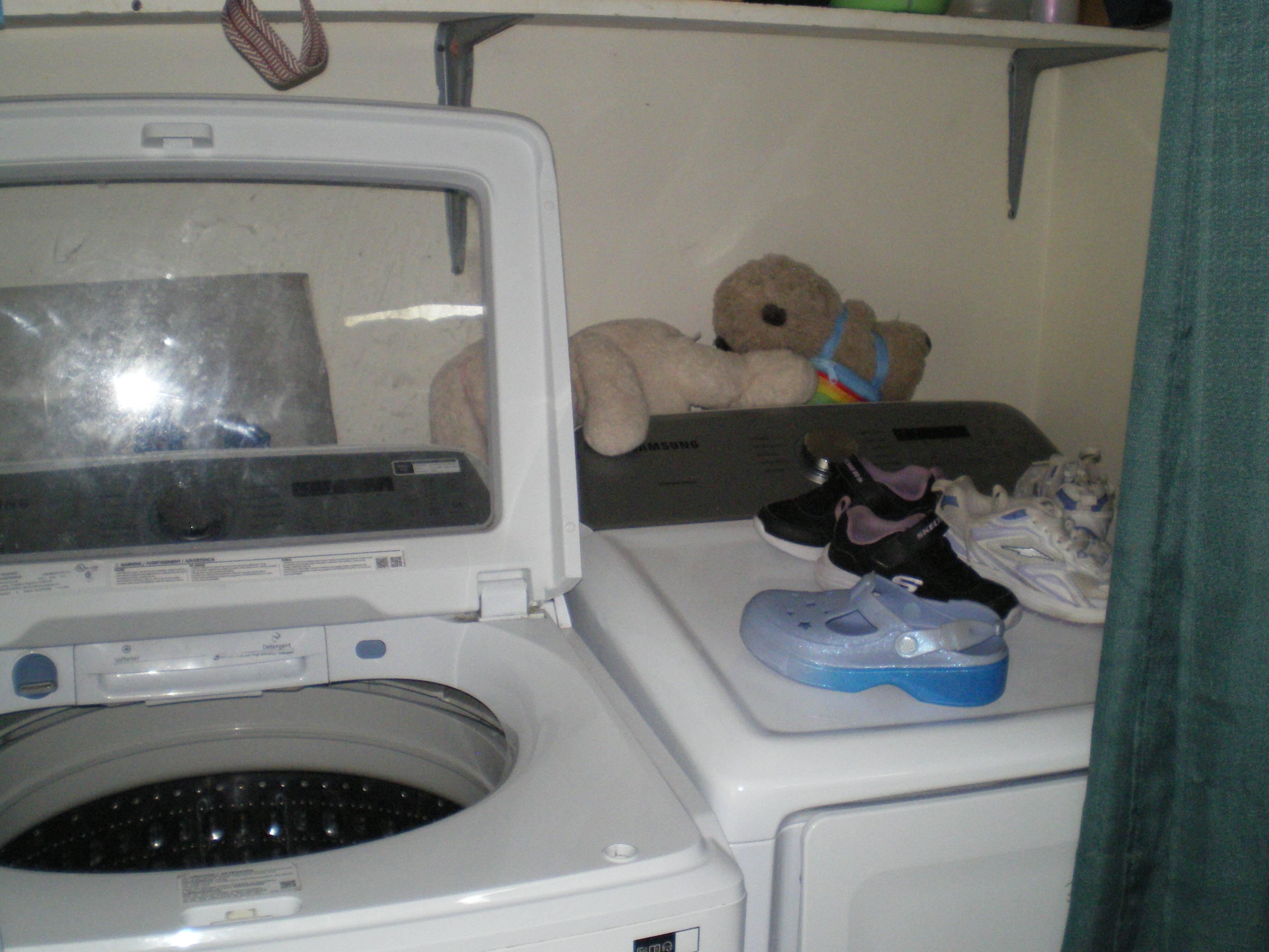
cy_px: 476
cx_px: 634
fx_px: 1393
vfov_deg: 37.7
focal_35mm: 38
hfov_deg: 49.0
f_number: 3.1
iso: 400
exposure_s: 1/30
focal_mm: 6.3
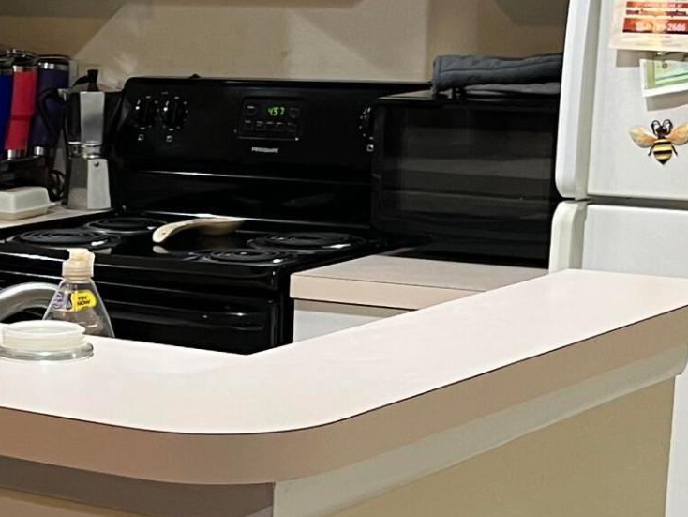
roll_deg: -0.1
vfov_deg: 14.3
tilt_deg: -14.3
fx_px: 2028
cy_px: 485
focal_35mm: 102
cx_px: 48
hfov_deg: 18.9
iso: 160
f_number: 1.5
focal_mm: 5.7
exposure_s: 1/60
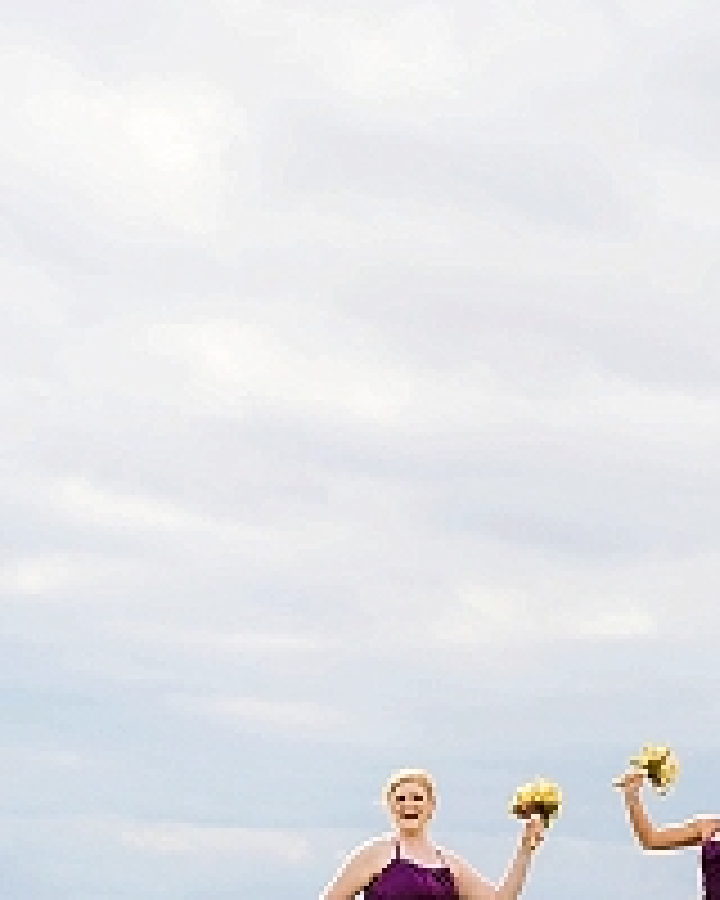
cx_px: 482
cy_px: 605
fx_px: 4795
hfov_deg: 8.6
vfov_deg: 10.7
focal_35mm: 180
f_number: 4
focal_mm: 50
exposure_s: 1/3200
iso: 200
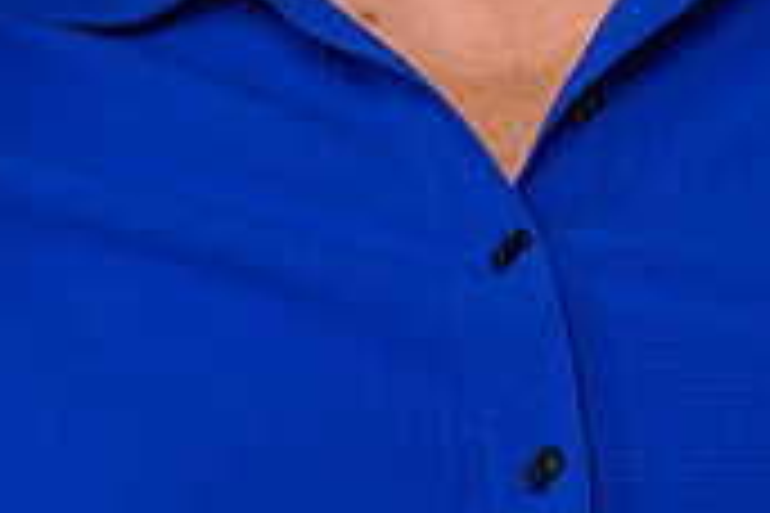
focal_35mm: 232
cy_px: -222
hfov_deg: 8.9
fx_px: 4962
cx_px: 177
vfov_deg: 5.9
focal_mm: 56
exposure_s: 1/125
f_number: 10
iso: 400
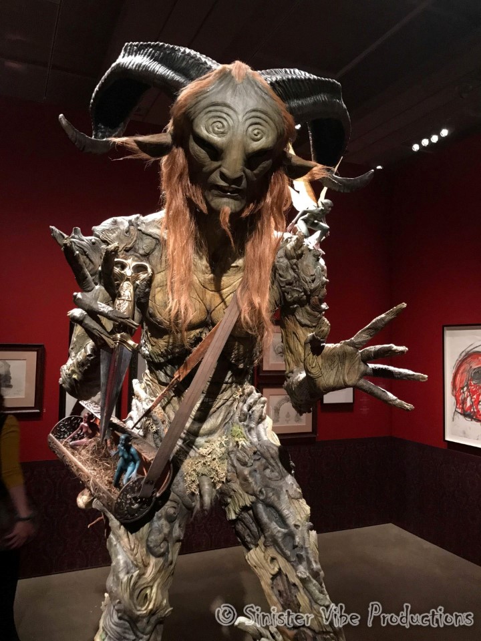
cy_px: 320
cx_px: 240
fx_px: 519
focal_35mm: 28
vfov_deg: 63.4
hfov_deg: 49.7
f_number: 1.8
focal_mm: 3.99
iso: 200
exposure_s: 1/25
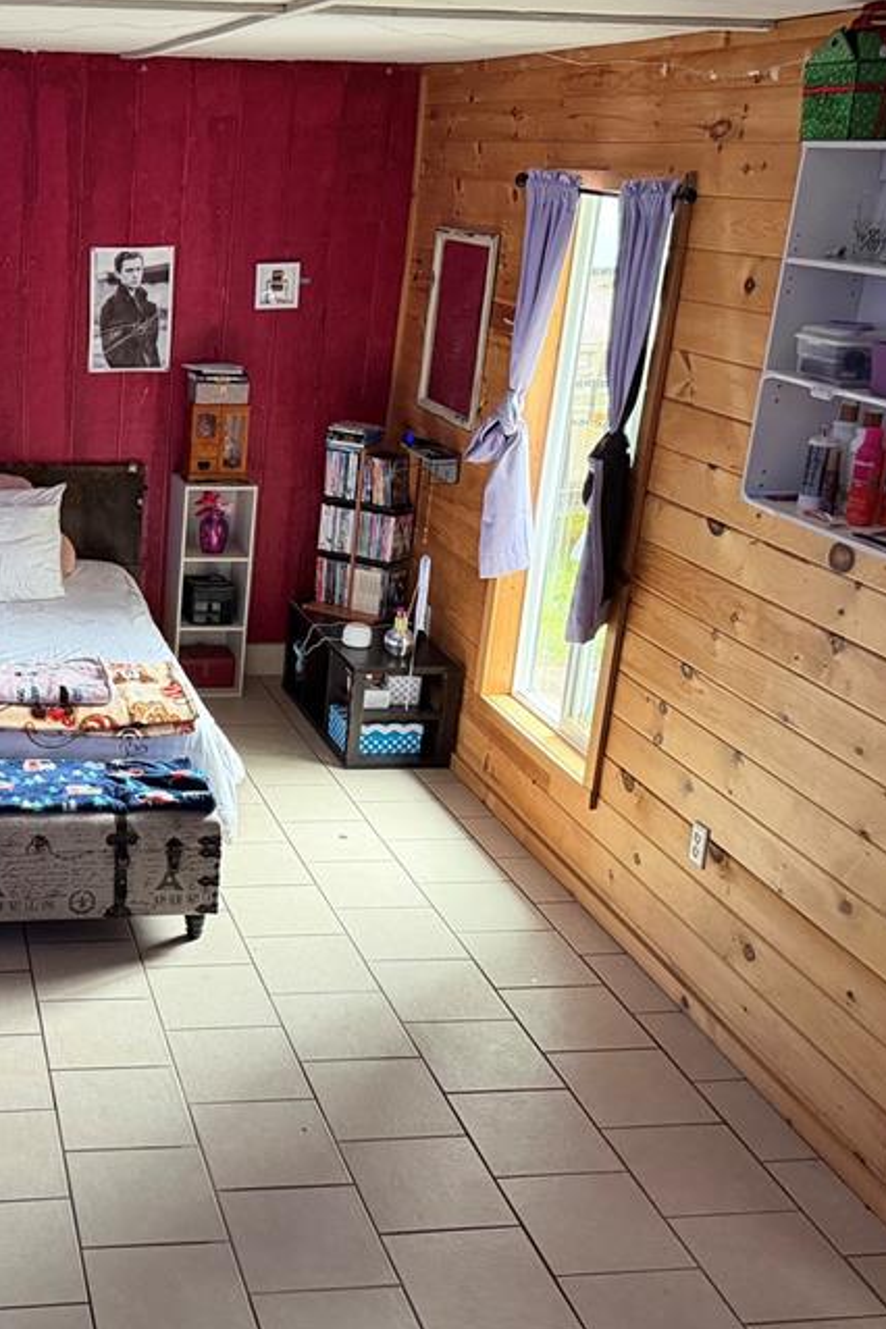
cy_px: 636
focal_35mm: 40
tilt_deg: -18.3
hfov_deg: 31.4
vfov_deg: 48.4
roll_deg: -1.6
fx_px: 1477
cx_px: 48
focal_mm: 6.76
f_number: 1.78
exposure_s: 1/60
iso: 800
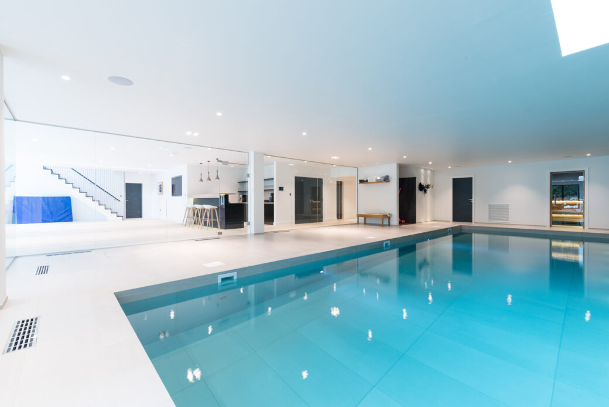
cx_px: 304
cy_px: 204
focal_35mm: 15
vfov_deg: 77.4
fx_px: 254
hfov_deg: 100.4
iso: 100
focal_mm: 15
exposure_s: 1.6
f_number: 11
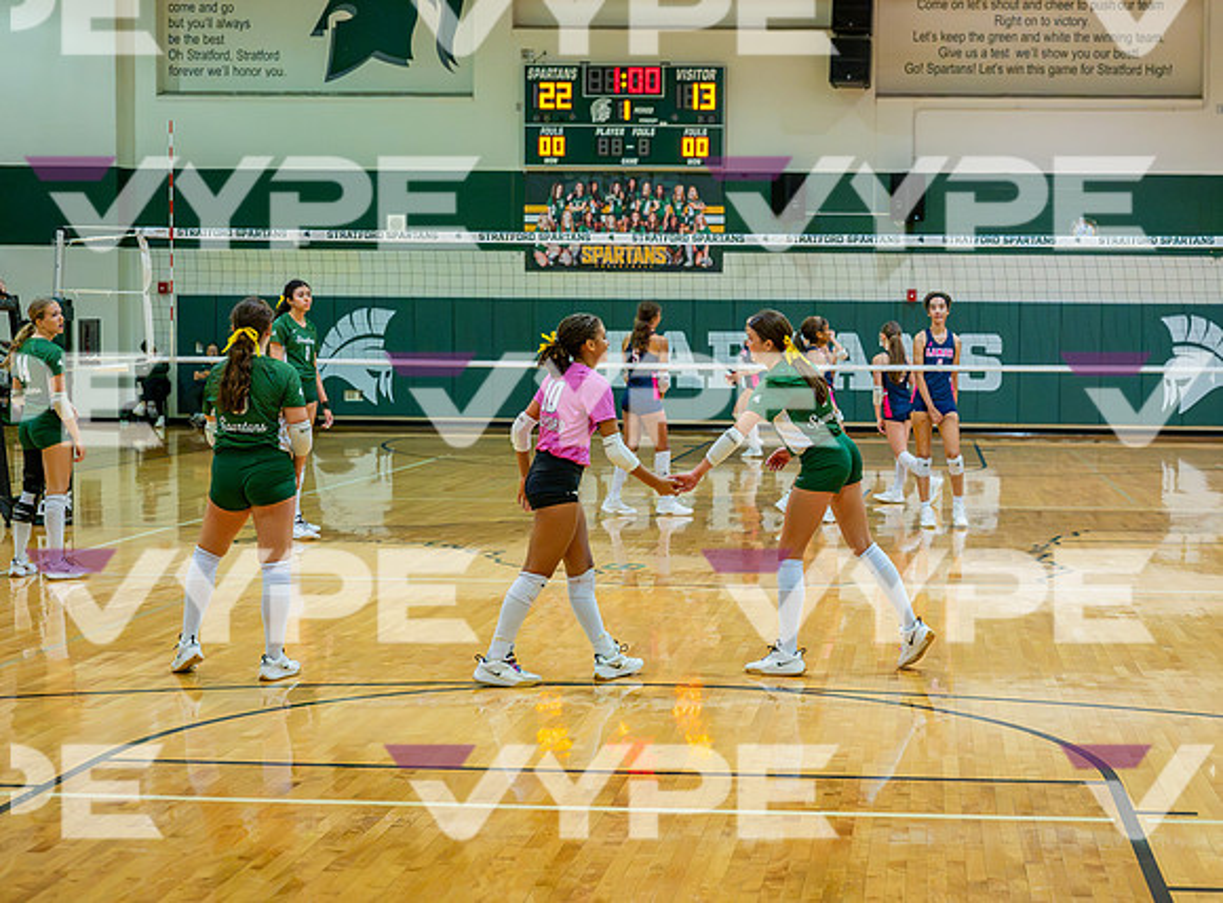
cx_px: 792
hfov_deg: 33.2
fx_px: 2037
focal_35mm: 58
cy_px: 447
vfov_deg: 25.0
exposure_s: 1/800
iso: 7200
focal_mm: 40
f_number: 2.8
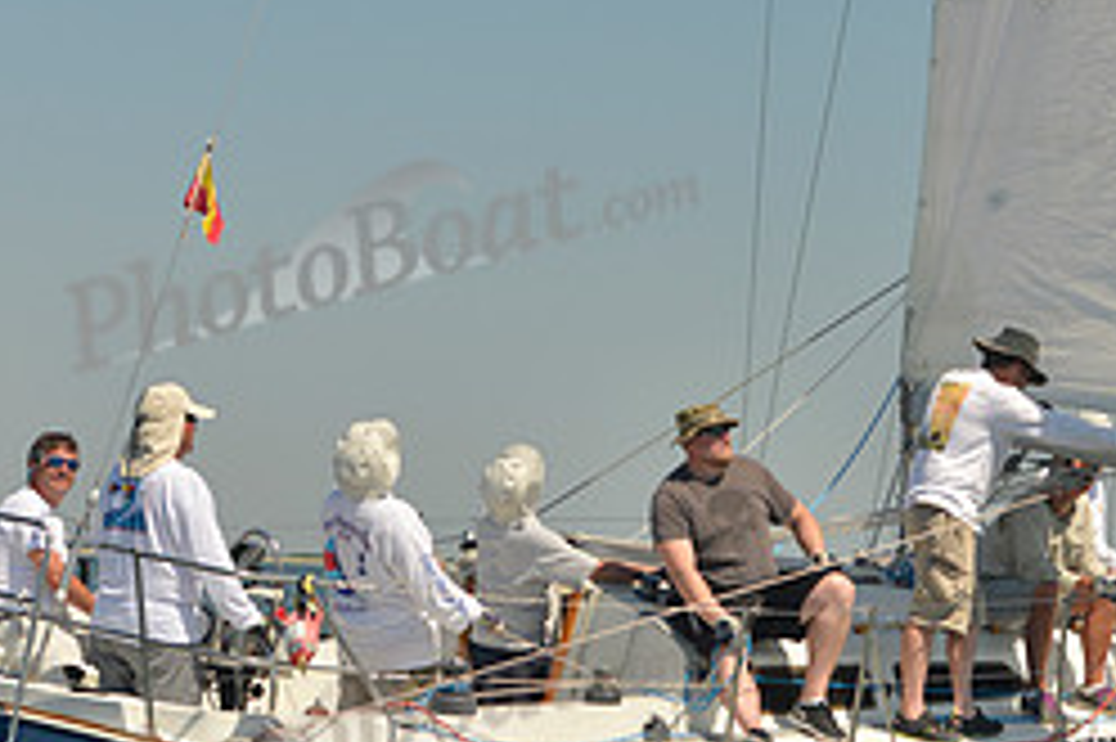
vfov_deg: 8.4
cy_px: 425
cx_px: 936
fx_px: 5080
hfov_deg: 12.5
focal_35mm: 164
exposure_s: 1/800
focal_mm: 70
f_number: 5.6
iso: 200
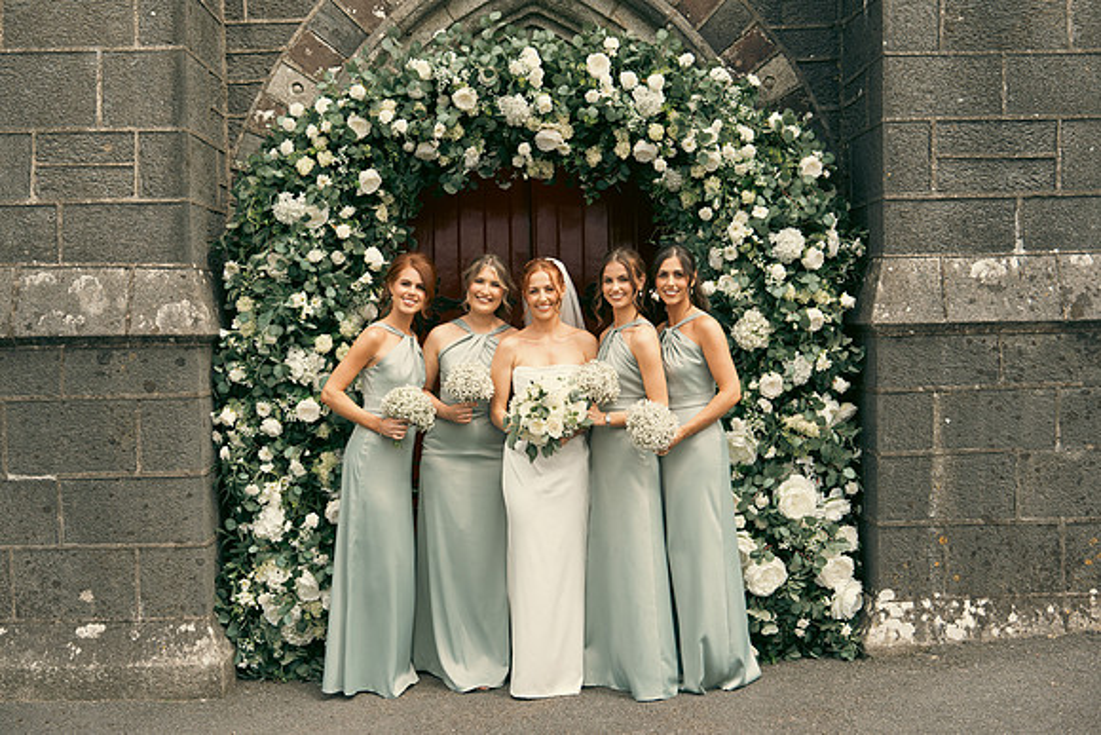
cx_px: 550
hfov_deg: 49.5
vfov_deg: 34.2
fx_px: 1193
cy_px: 368
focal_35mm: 39
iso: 125
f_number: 3.5
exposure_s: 1/640
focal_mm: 39
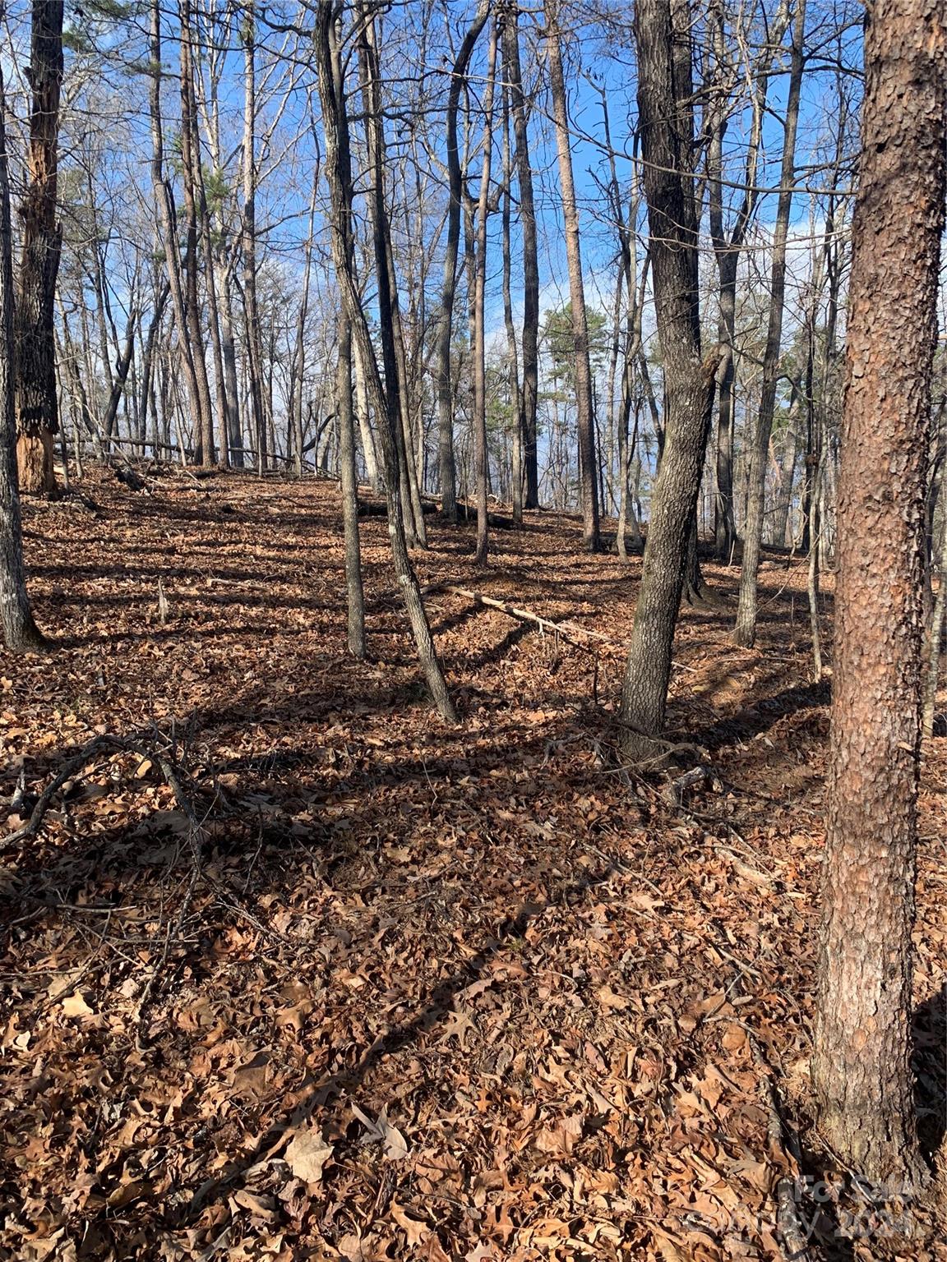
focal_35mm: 26
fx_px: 948
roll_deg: +3.7
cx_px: 474
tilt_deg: +1.6
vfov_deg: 67.3
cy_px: 631
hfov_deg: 53.1
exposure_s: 1/616
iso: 25
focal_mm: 4.25
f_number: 1.8
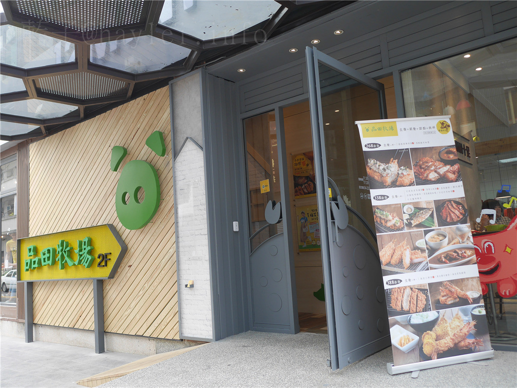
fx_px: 448
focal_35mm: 30
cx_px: 258
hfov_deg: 59.9
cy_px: 194
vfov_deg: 46.8
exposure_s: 1/200
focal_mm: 15
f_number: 2.5
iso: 200
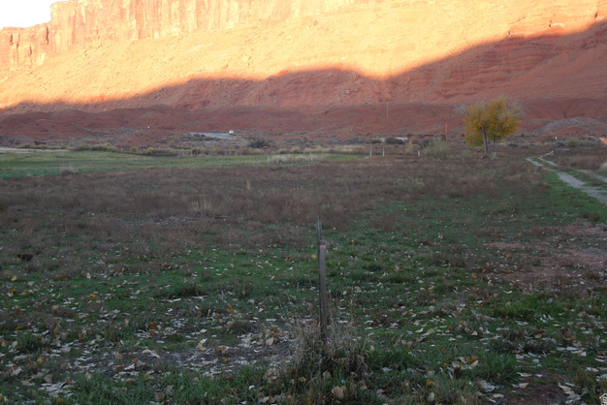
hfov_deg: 38.9
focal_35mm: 51
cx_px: 304
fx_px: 860
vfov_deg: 26.5
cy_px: 175
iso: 100
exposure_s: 1/80
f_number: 4
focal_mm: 8.7
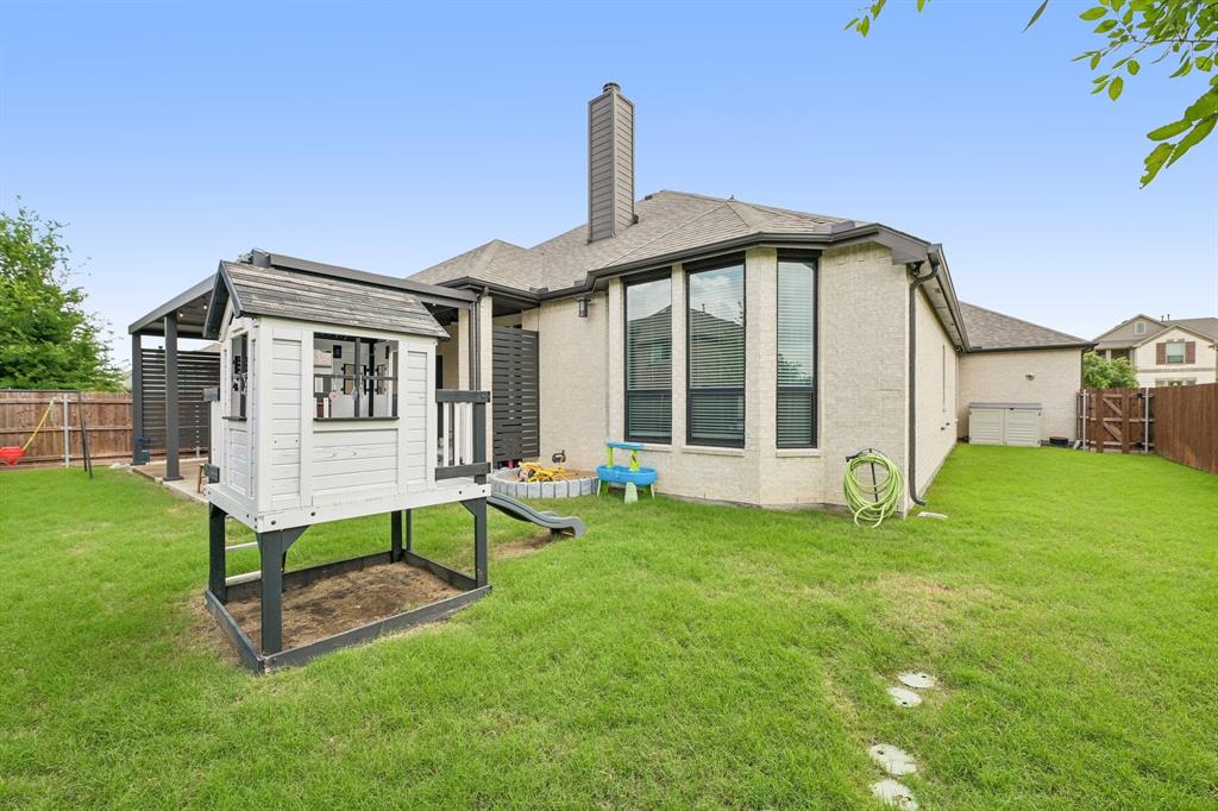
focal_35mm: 14
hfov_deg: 104.3
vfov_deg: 81.2
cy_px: 406
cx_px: 609
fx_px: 473
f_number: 8
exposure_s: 1/800
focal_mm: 14
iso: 400
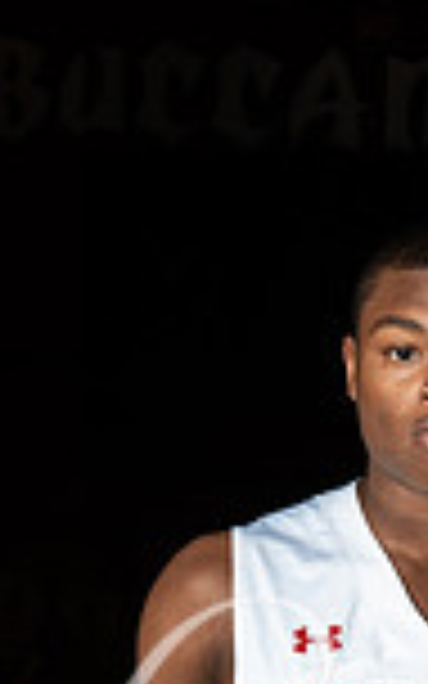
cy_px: 752
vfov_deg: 11.4
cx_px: 455
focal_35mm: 181
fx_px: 3378
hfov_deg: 7.2
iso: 320
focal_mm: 60
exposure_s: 1/200
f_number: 14
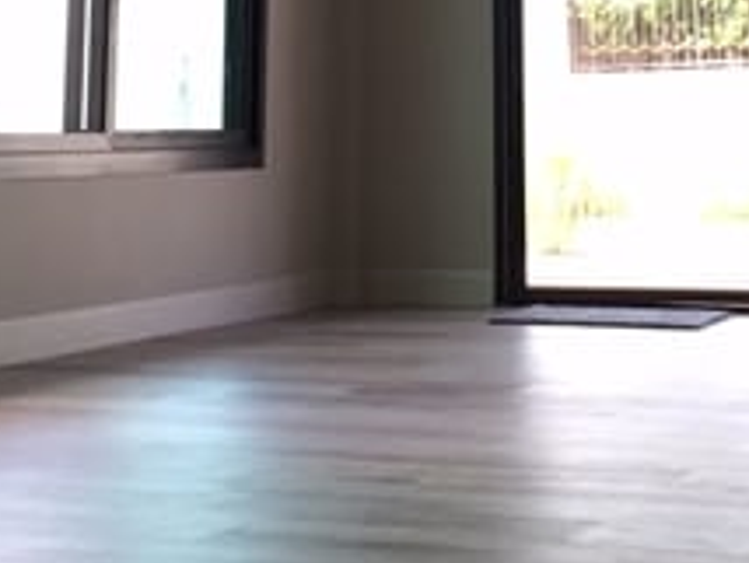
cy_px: -220
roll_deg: +0.1
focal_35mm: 88
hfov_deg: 22.1
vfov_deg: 15.8
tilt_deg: +11.3
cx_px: 550
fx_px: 1906
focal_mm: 4.15
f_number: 2.2
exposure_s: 1/120
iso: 50
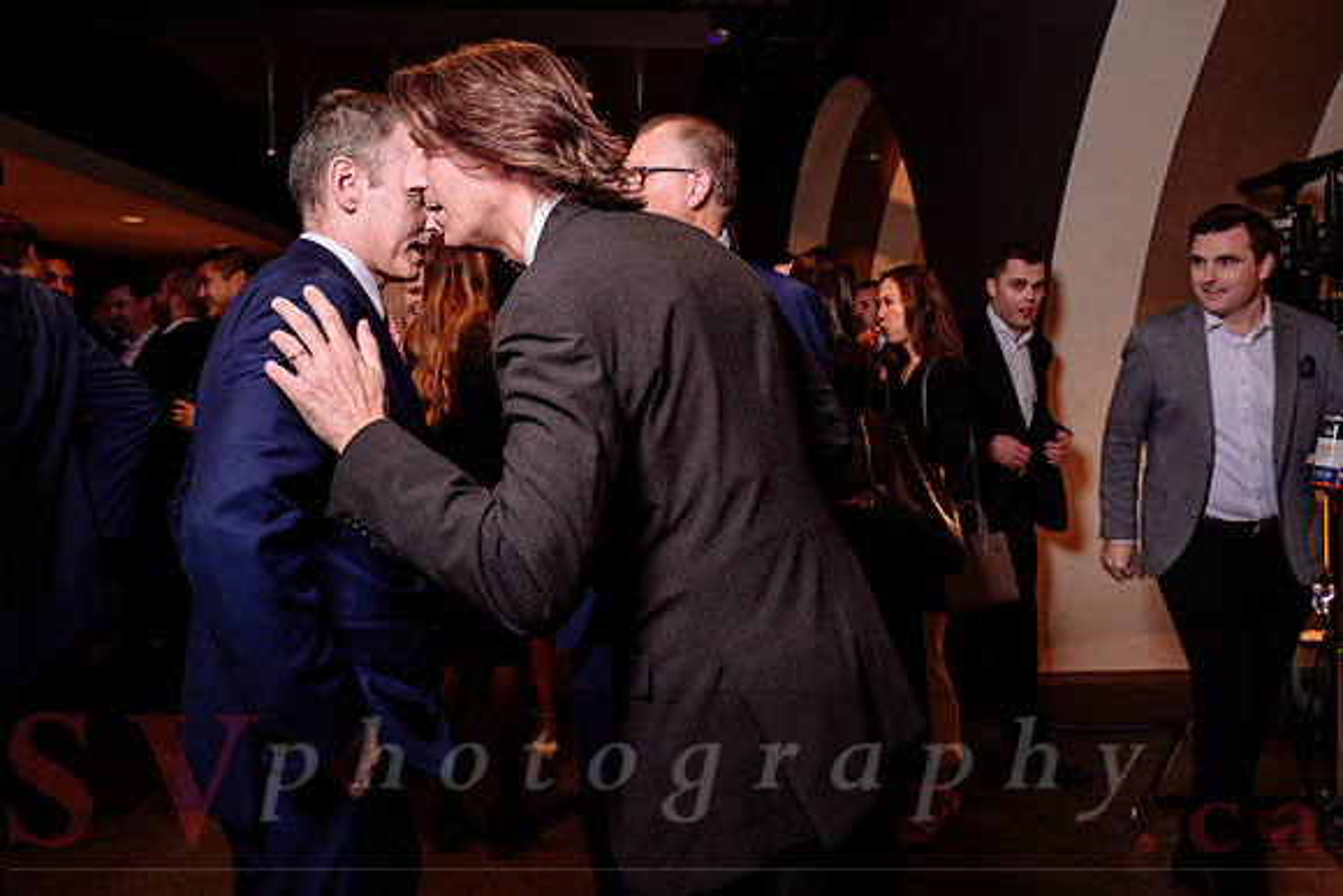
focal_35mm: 30
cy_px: 374
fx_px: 1109
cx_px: 664
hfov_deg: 62.4
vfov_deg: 43.9
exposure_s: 1/60
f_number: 4
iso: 1000
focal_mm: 25.5
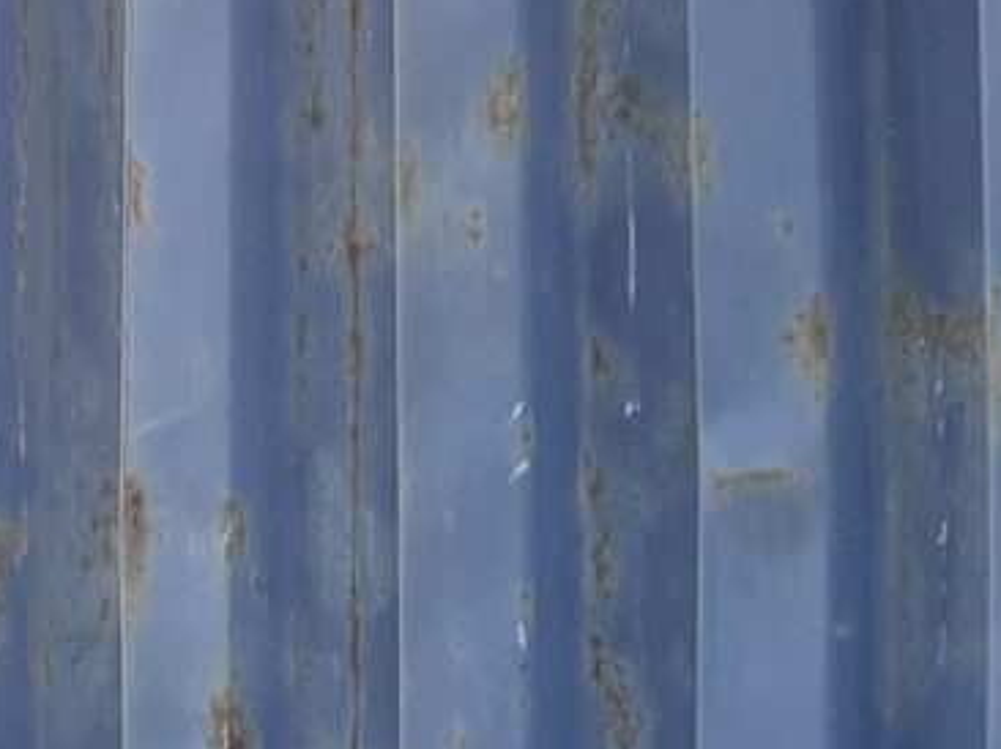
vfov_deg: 8.1
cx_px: 1515
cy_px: 949
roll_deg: +0.7
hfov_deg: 10.5
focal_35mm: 182
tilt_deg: -1.0
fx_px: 5259
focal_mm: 4.25
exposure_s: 1/153
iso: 25
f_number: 1.8
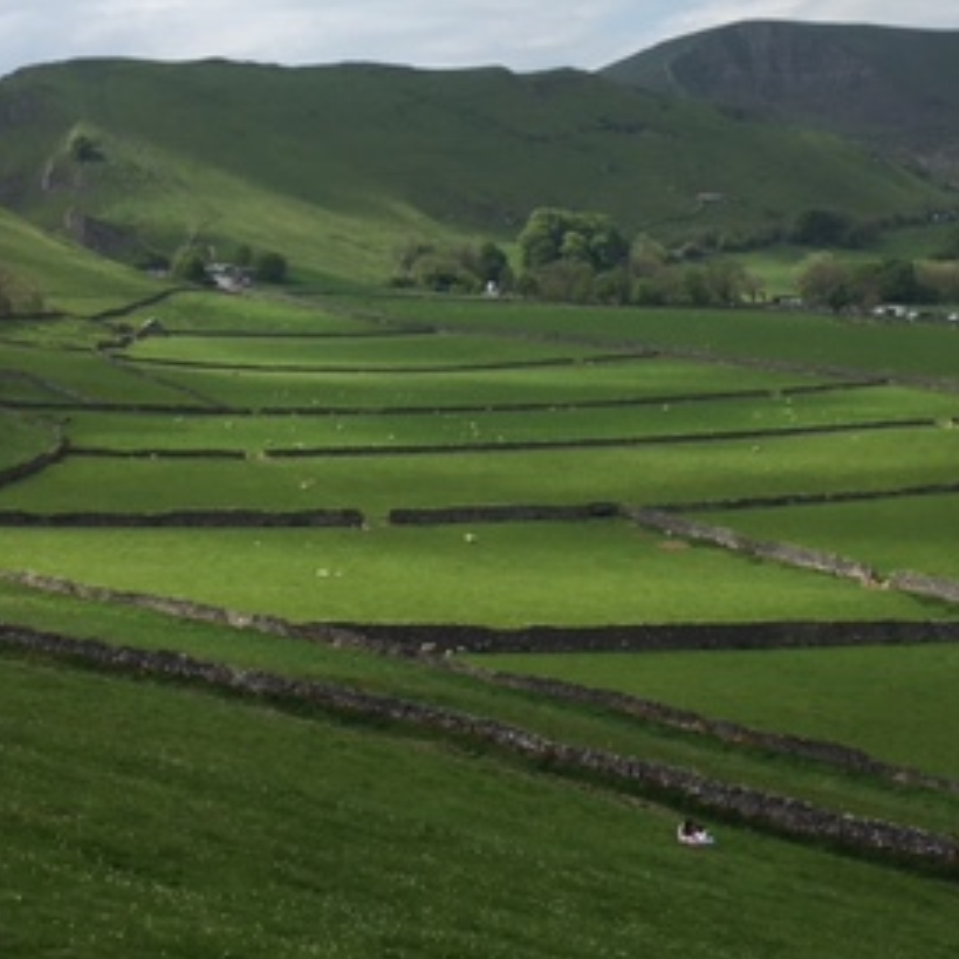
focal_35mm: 60
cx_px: 583
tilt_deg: -4.9
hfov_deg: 28.5
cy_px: 415
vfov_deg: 28.6
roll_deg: +3.0
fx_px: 1881
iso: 25
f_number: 2.2
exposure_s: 1/2653
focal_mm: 4.15
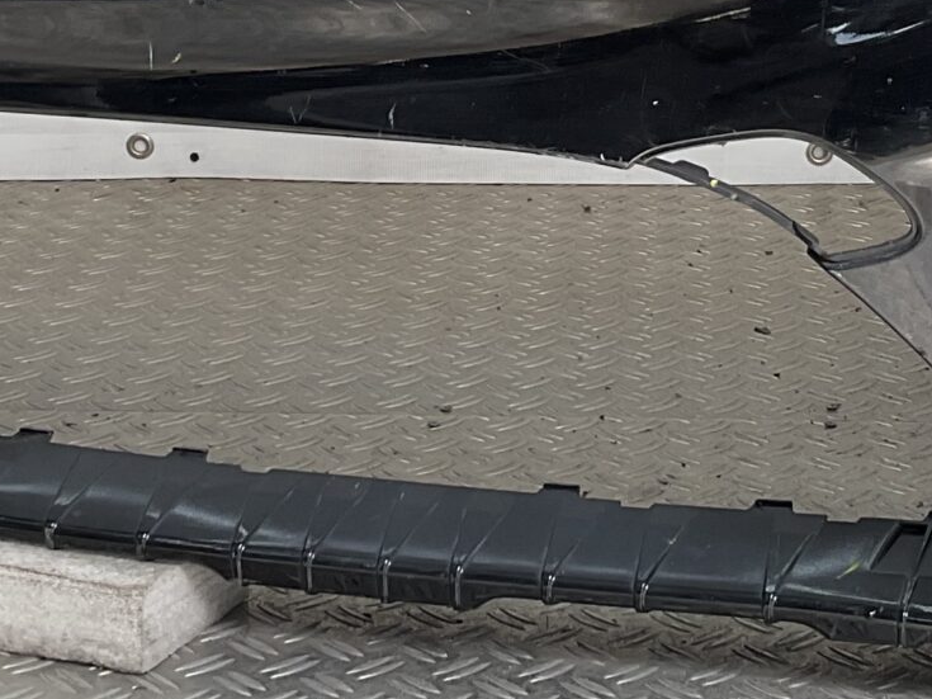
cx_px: 609
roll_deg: -1.9
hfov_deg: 19.4
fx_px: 2719
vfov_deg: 14.4
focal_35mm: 101
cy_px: -13
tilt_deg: -11.0
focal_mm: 3
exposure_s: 1/342
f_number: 1.8
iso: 16
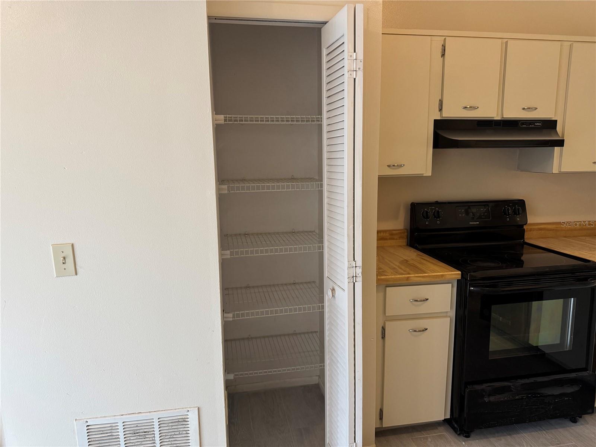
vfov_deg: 56.8
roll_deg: +0.4
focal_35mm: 24
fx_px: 413
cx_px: 298
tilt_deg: -10.2
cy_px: 224
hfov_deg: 71.6
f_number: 1.78
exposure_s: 1/60
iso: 250
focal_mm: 6.76
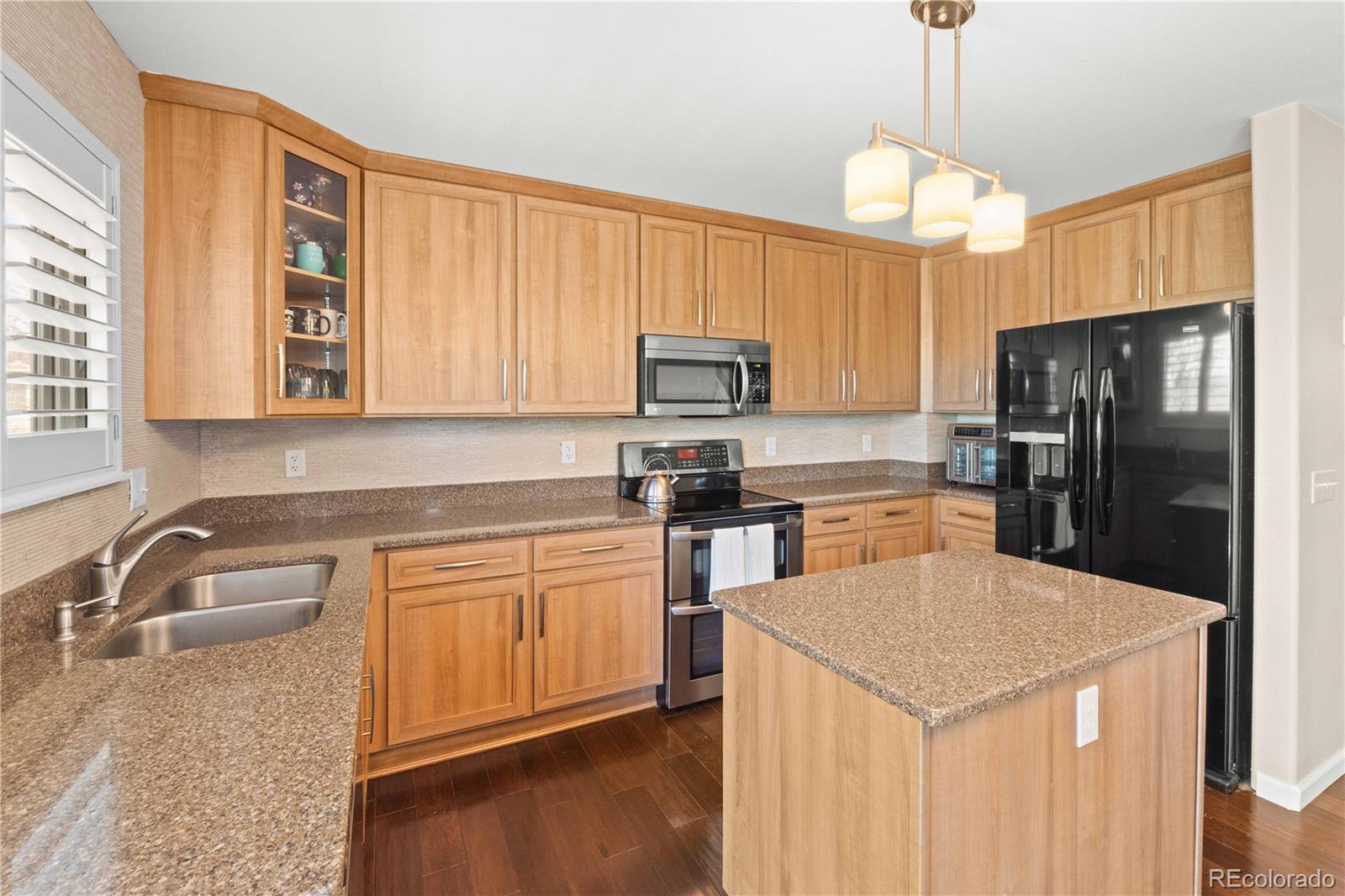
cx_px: 672
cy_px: 448
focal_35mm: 15
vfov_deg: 77.3
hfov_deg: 100.4
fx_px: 560
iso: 200
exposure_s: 2
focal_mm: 10
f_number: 10
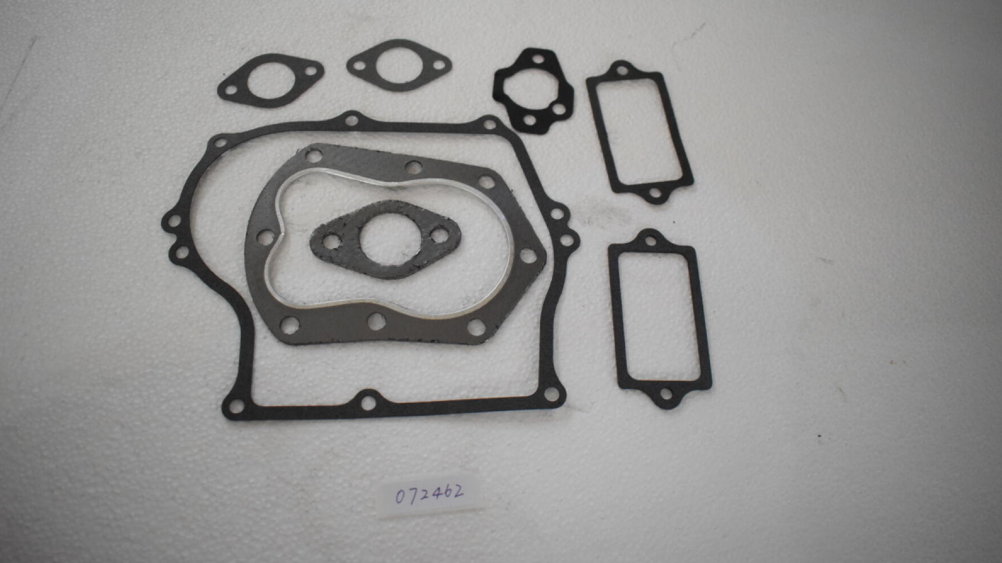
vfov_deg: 36.6
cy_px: 263
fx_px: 850
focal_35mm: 32
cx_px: 494
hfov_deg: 61.0
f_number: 3.5
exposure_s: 1/125
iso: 3200
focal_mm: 20
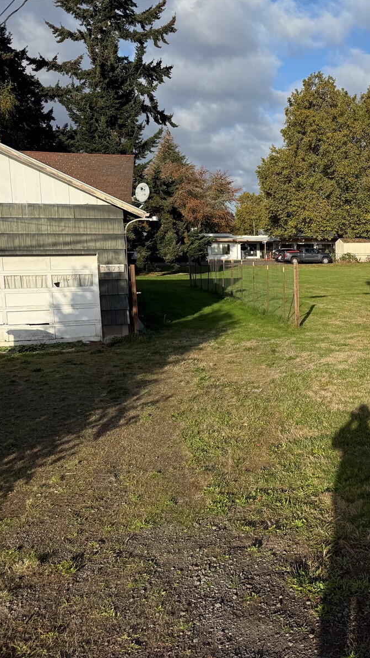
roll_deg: +2.2
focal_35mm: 35
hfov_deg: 31.3
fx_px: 611
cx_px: 366
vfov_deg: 56.6
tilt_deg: -7.1
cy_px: 328
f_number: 1.78
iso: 80
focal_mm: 6.76
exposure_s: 1/4405
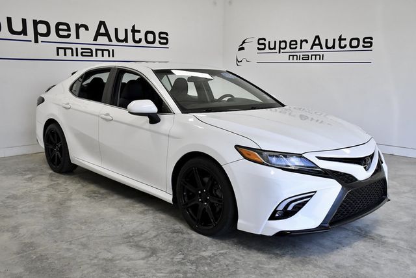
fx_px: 393
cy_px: 139
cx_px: 208
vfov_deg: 38.9
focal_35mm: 34
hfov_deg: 55.8
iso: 2500
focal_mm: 23
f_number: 5.6
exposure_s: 1/2000
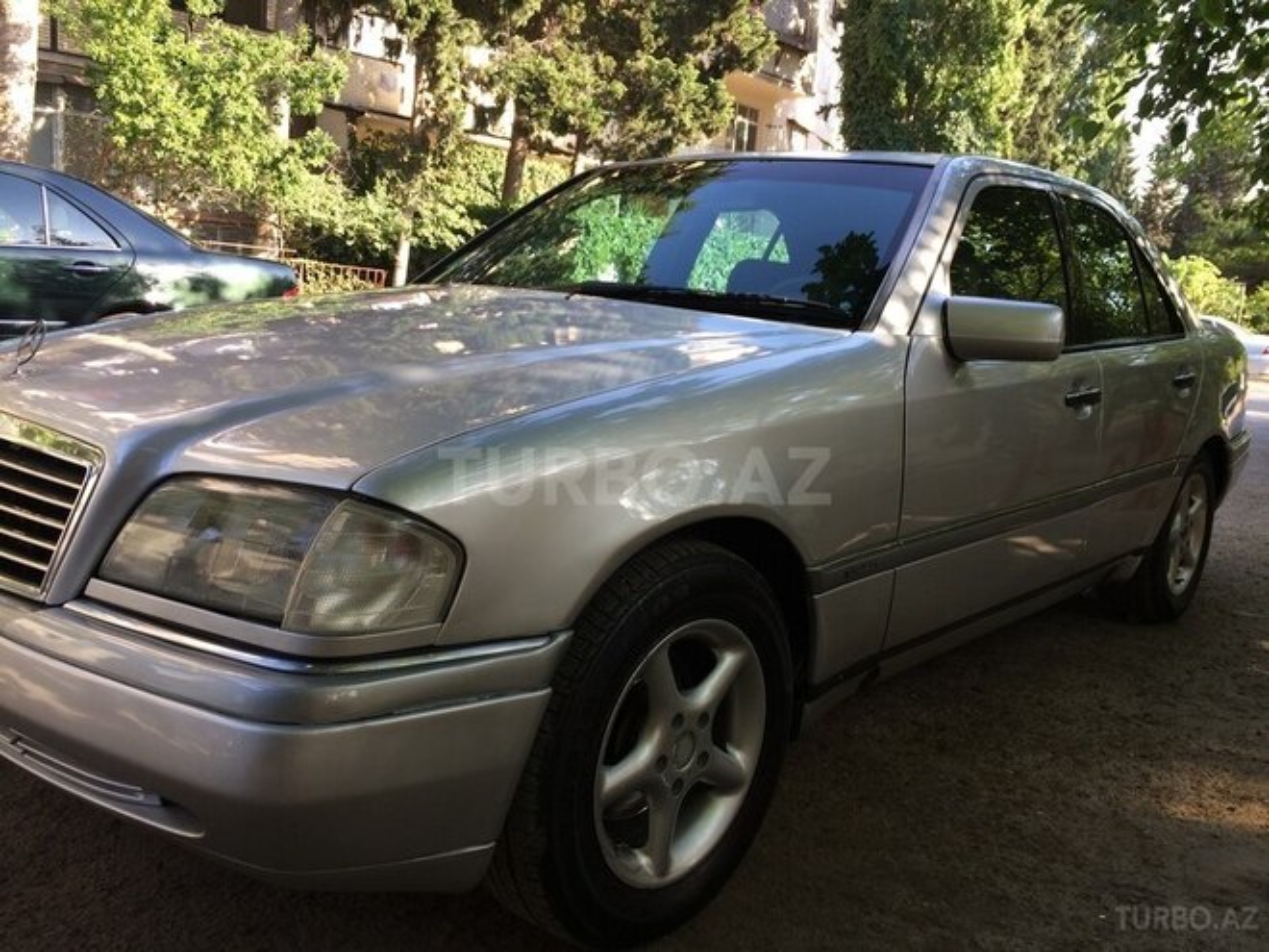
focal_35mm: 29
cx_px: 634
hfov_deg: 61.7
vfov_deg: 48.2
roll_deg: -5.1
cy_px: 476
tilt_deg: -8.1
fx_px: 1063
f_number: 2.2
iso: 32
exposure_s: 1/161
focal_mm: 4.15
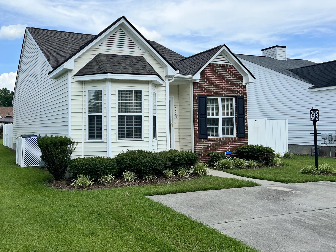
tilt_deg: +4.1
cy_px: 105
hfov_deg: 51.7
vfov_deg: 40.6
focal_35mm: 35
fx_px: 340
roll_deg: +0.6
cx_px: 114
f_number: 1.5
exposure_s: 1/4831
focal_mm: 5.7
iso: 50
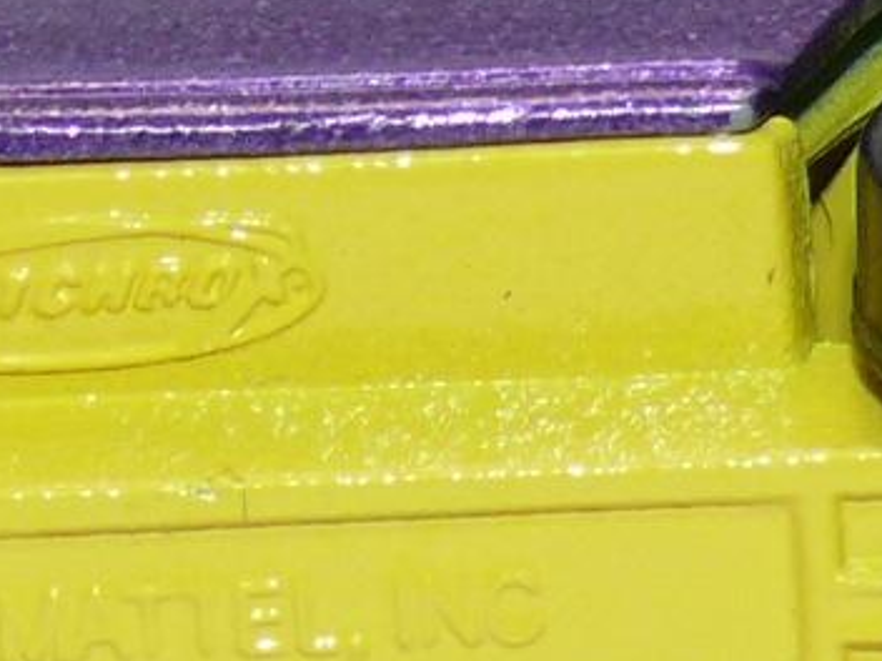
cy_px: 468
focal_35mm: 463
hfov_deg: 4.3
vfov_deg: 3.2
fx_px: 11797
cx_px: 331
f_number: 4
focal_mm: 13.4
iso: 100
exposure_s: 1/30
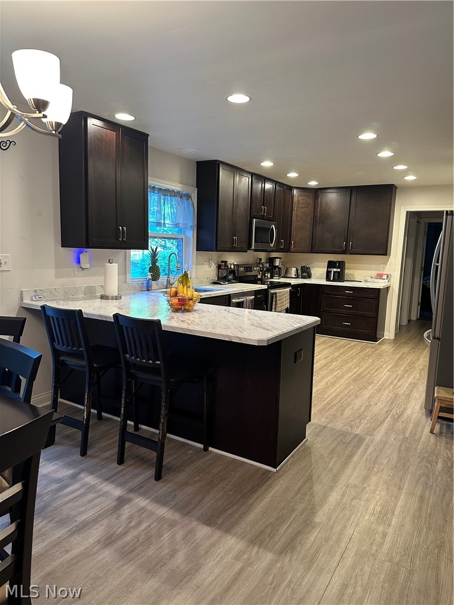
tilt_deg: -7.4
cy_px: 302
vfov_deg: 71.6
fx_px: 420
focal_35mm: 24
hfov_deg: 56.8
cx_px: 227
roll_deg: -2.9
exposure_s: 1/60
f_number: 1.78
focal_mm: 6.86
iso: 250
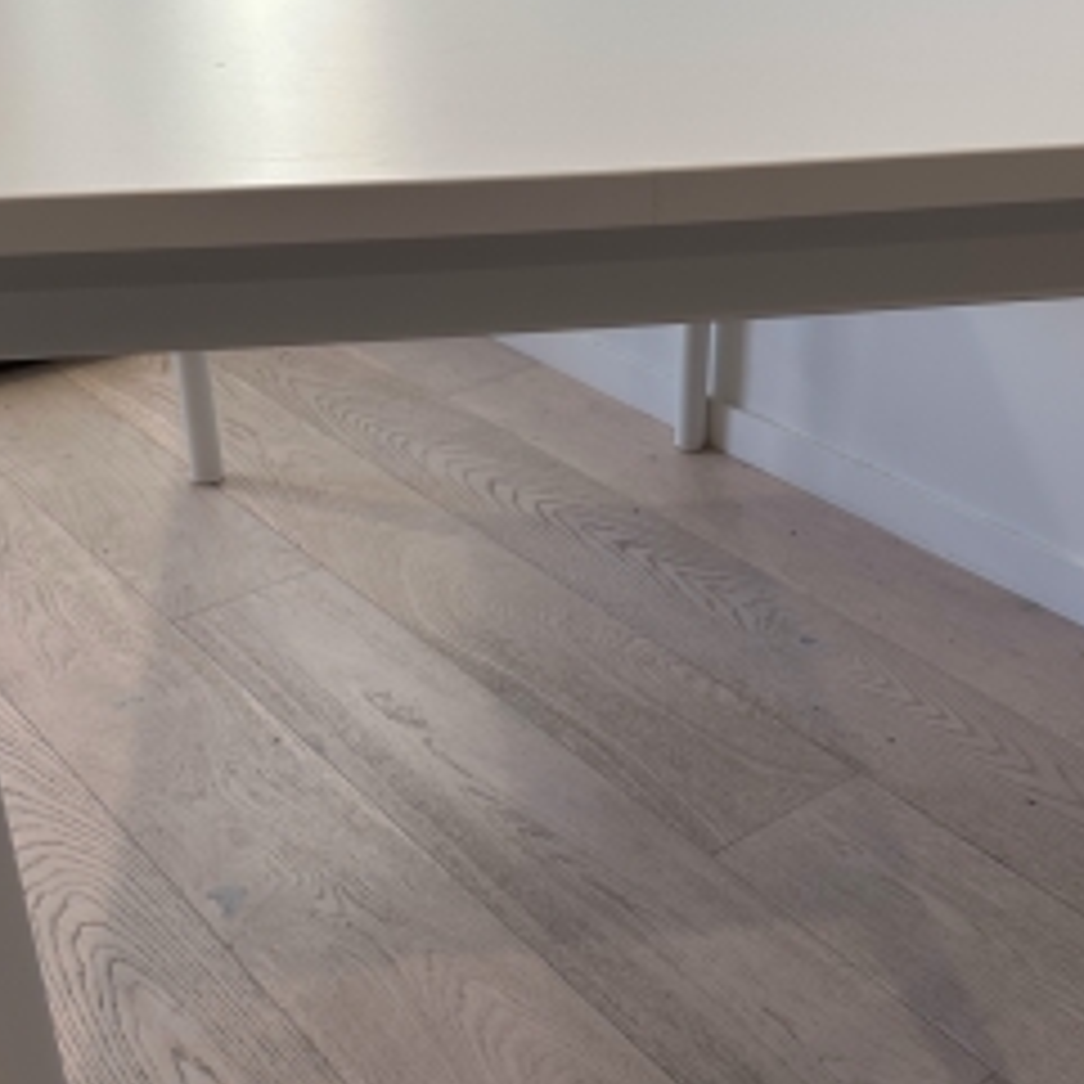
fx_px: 1559
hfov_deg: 38.3
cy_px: 567
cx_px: 546
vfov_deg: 38.3
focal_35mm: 44
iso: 64
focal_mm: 6.86
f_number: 1.78
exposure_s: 1/100
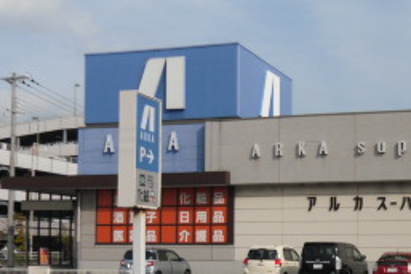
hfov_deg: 28.1
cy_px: 231
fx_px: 799
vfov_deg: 19.2
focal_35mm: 70
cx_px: 345
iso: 64
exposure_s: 1/160
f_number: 8
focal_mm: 4.9
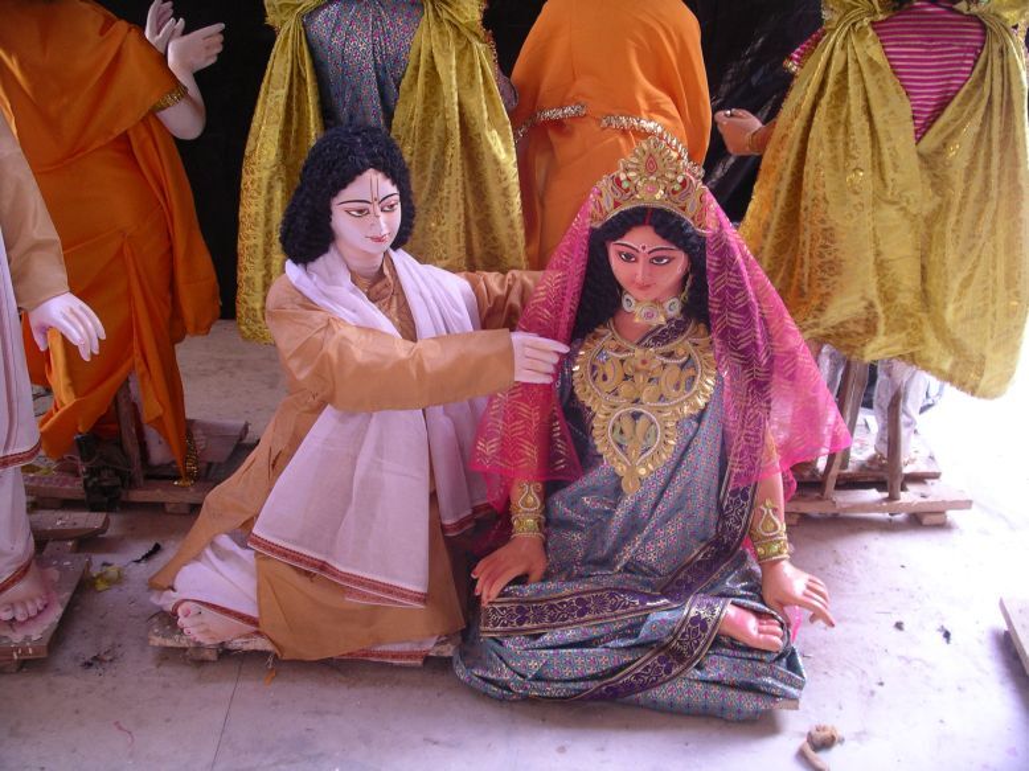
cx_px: 514
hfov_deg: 50.2
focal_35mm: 37
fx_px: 1100
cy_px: 386
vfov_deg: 38.6
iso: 125
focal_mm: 7.8
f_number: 2.8
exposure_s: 1/40
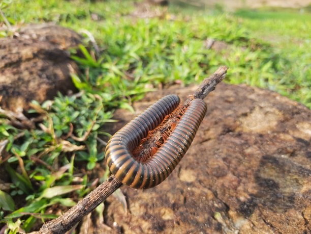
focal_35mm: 25
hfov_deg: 69.4
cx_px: 156
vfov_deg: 54.9
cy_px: 117
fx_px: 225
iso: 40
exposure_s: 1/160
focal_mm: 4.6
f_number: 2
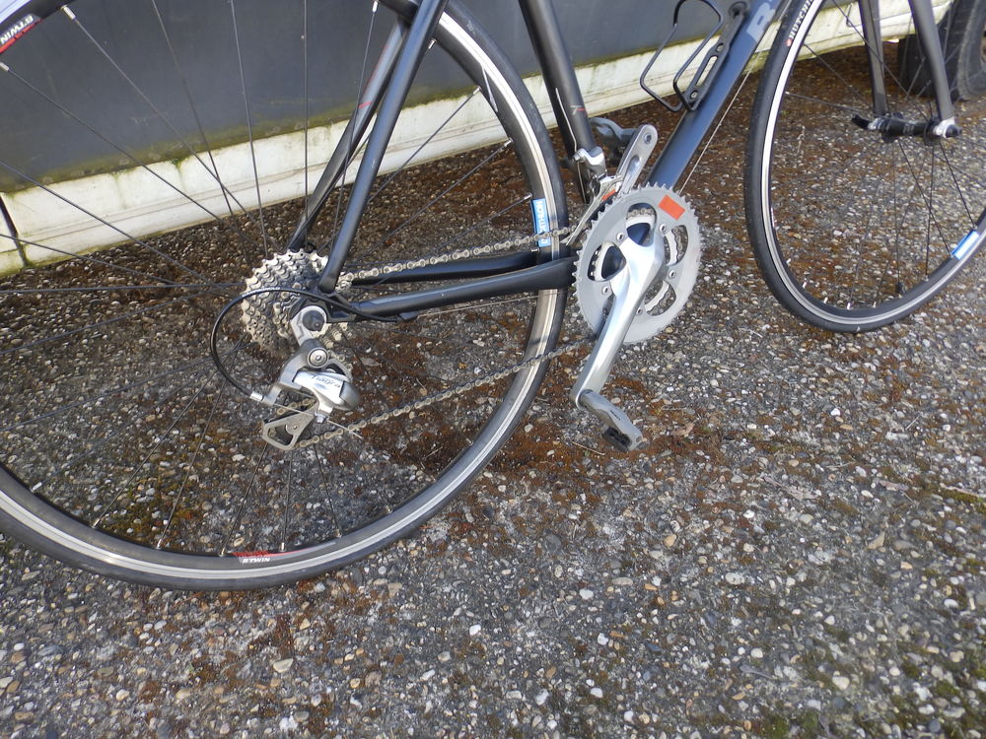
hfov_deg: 76.4
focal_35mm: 22
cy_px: 370
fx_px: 627
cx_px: 493
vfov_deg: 61.1
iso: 80
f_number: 3.4
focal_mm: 4
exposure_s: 1/30
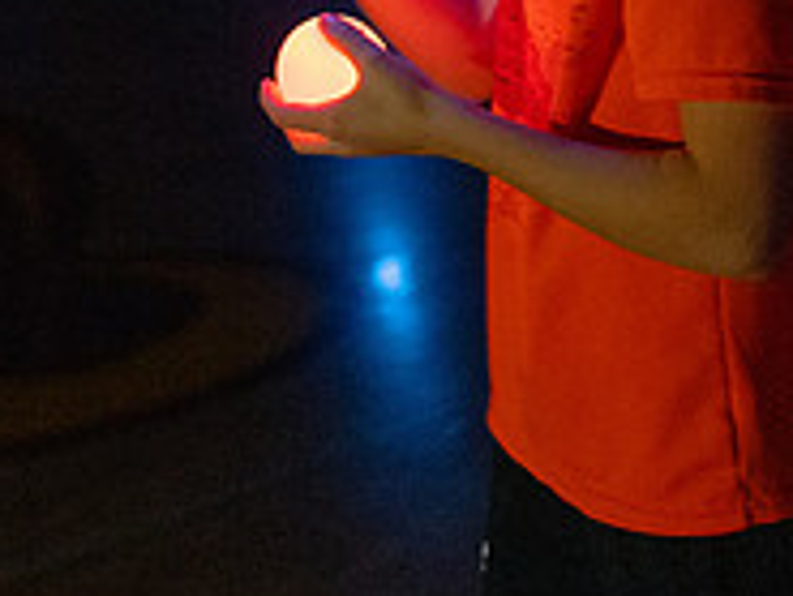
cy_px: -171
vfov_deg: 12.0
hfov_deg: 16.4
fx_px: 2751
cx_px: 322
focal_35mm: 120
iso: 6400
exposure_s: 1/100
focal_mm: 35
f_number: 2
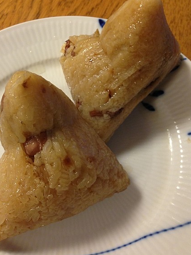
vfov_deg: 47.7
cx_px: 86
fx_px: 287
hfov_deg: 36.8
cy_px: 111
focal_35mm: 39
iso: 125
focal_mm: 4.13
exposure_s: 1/20
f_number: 2.4
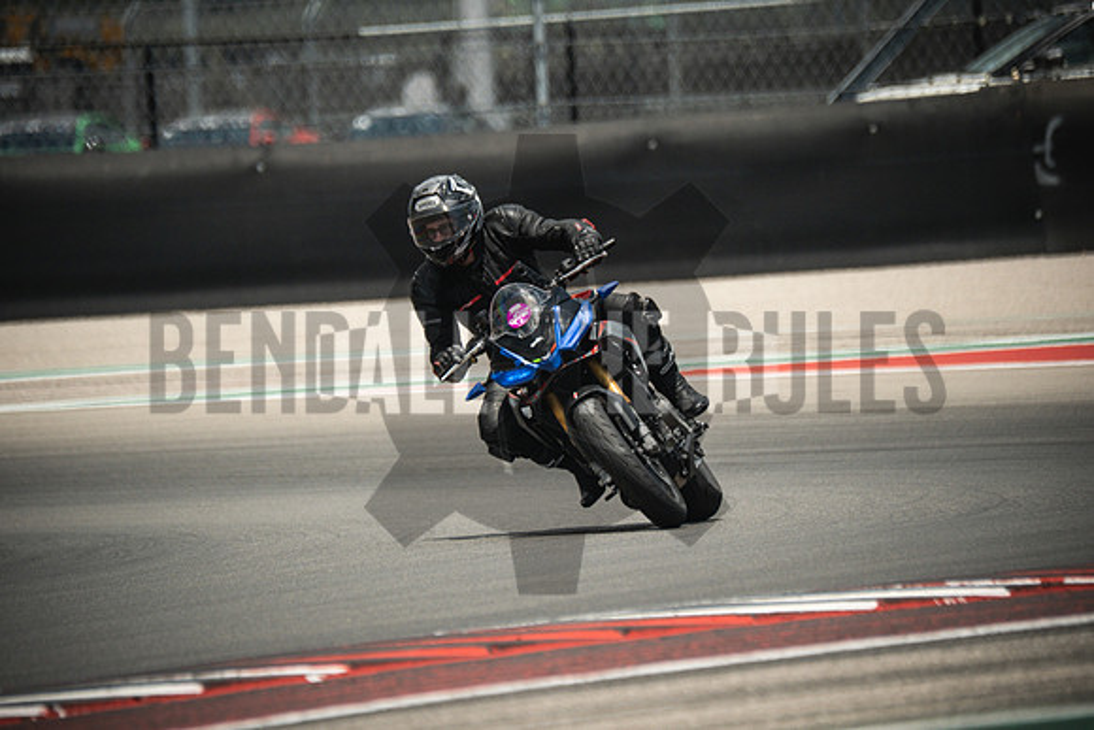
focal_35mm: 600
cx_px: 547
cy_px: 365
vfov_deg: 2.3
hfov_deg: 3.4
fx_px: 18237
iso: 800
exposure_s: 1/1600
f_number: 5.6
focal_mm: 400
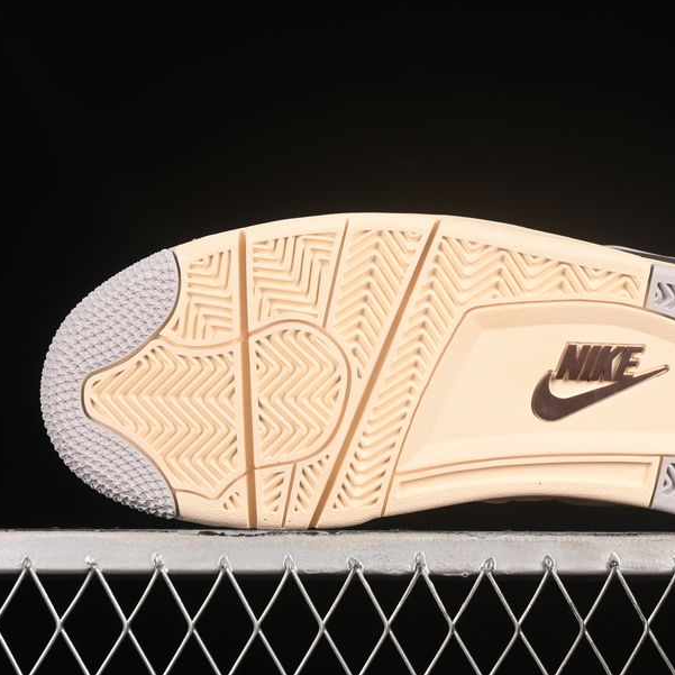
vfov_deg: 16.4
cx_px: 475
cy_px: 305
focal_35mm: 106
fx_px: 2339
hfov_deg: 16.4
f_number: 8
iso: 160
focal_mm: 50
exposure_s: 1/80
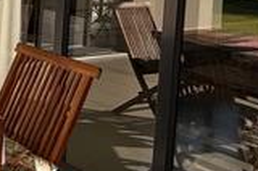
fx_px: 522
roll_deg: -3.3
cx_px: -160
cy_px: -50
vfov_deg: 17.5
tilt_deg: -1.4
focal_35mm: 73
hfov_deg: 21.7
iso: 64
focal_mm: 2.22
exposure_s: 1/1033
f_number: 2.2
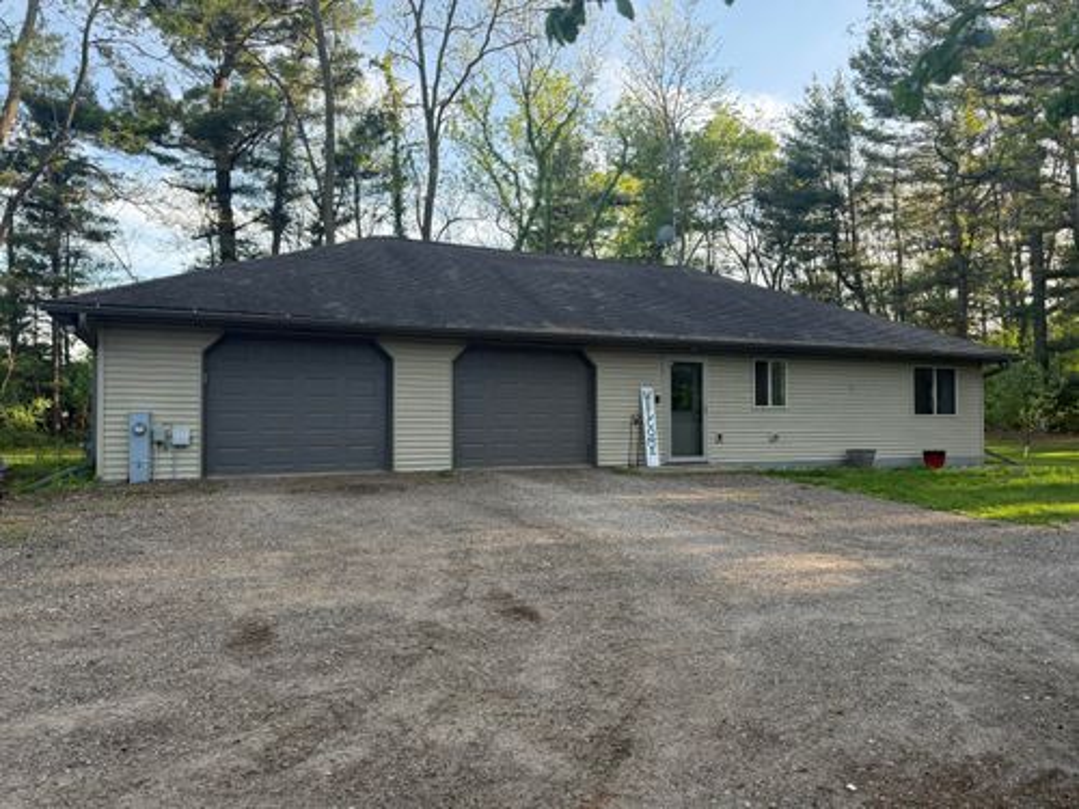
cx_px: 540
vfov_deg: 56.8
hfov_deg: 71.6
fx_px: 748
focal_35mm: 24
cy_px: 404
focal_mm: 6.76
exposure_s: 1/478
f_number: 1.78
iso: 100
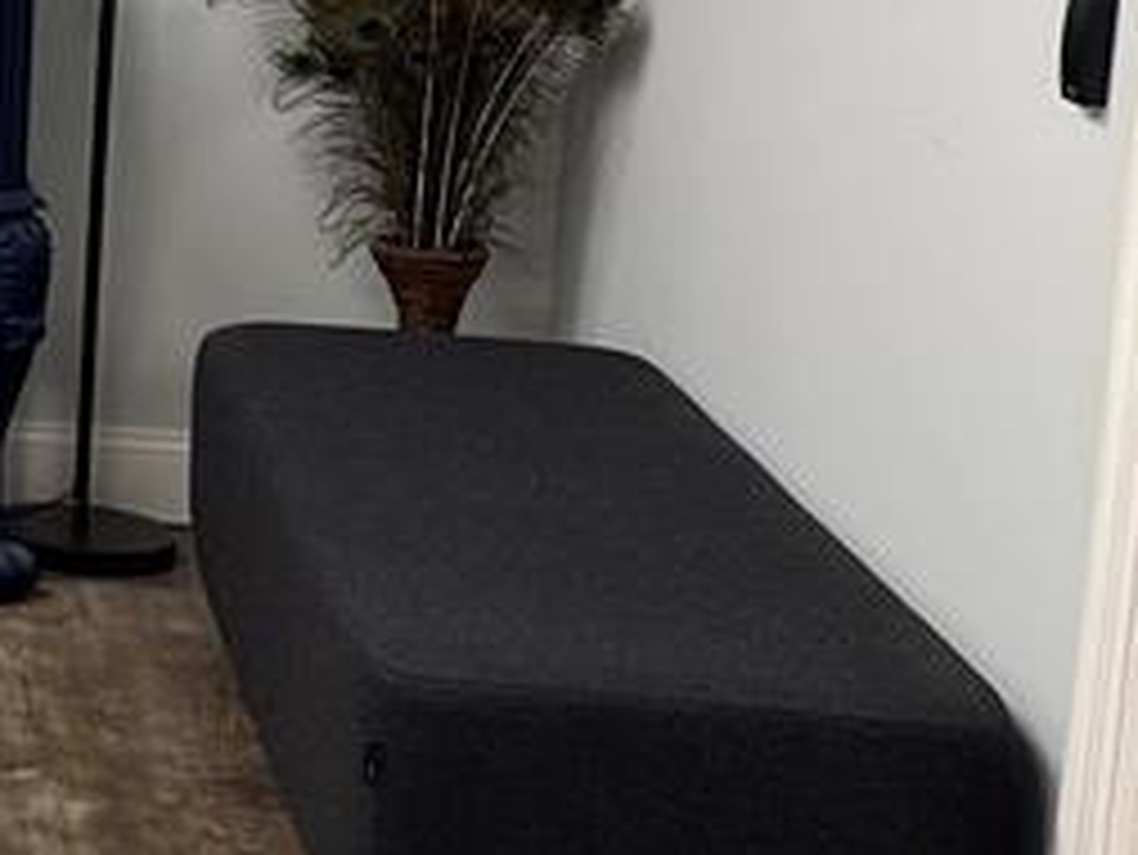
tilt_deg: -7.3
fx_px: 3190
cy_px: -4
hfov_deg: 16.1
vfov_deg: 15.0
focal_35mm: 97
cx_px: -1089
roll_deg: -0.3
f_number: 1.78
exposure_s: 1/120
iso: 160
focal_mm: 6.76
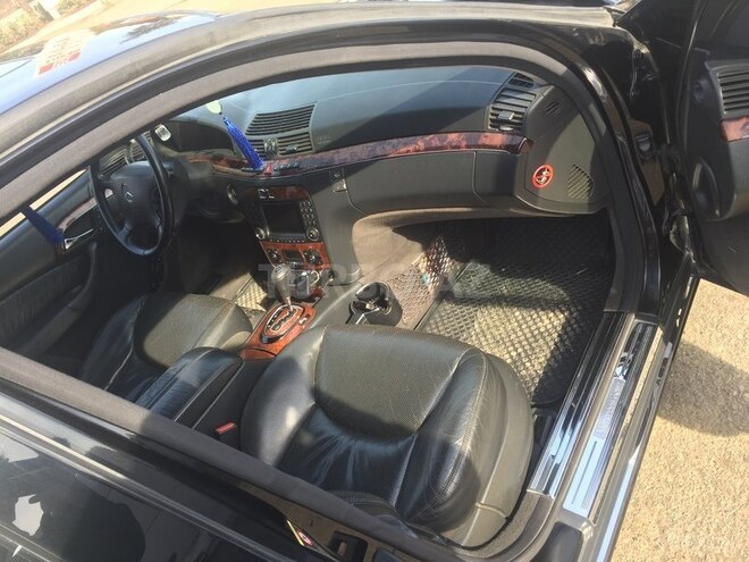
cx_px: 374
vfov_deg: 48.2
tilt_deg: -35.0
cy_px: 281
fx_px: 627
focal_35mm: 29
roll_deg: +34.0
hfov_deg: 61.7
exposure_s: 1/137
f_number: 2.2
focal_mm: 4.15
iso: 32
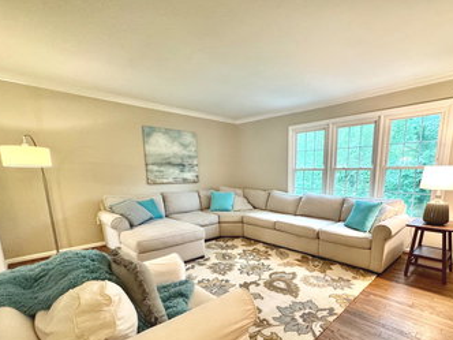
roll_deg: +0.1
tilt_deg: -11.9
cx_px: 271
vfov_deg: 70.2
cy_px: 217
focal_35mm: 18
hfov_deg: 86.7
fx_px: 236
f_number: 2.2
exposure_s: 1/60
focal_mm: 2.22
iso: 500
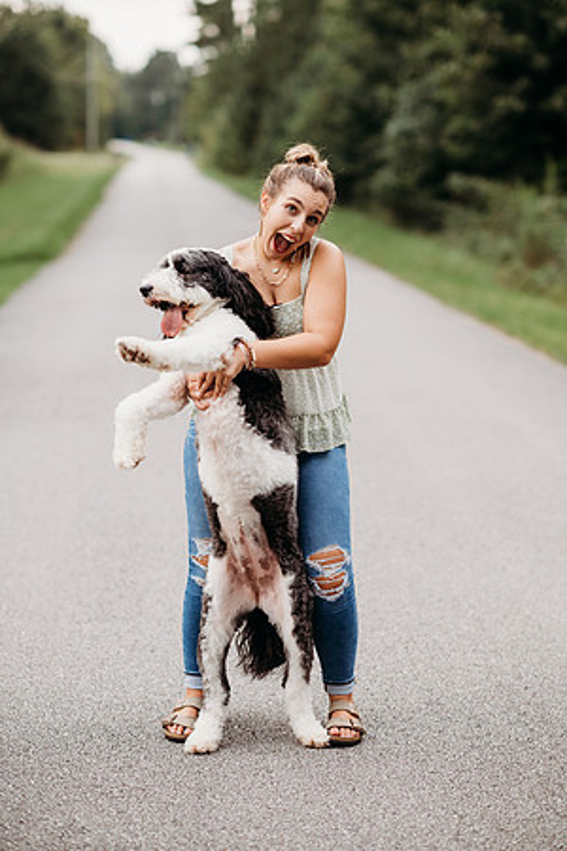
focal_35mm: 85
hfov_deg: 16.1
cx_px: 284
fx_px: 2008
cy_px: 426
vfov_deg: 23.9
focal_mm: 85
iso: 400
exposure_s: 1/250
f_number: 2.2
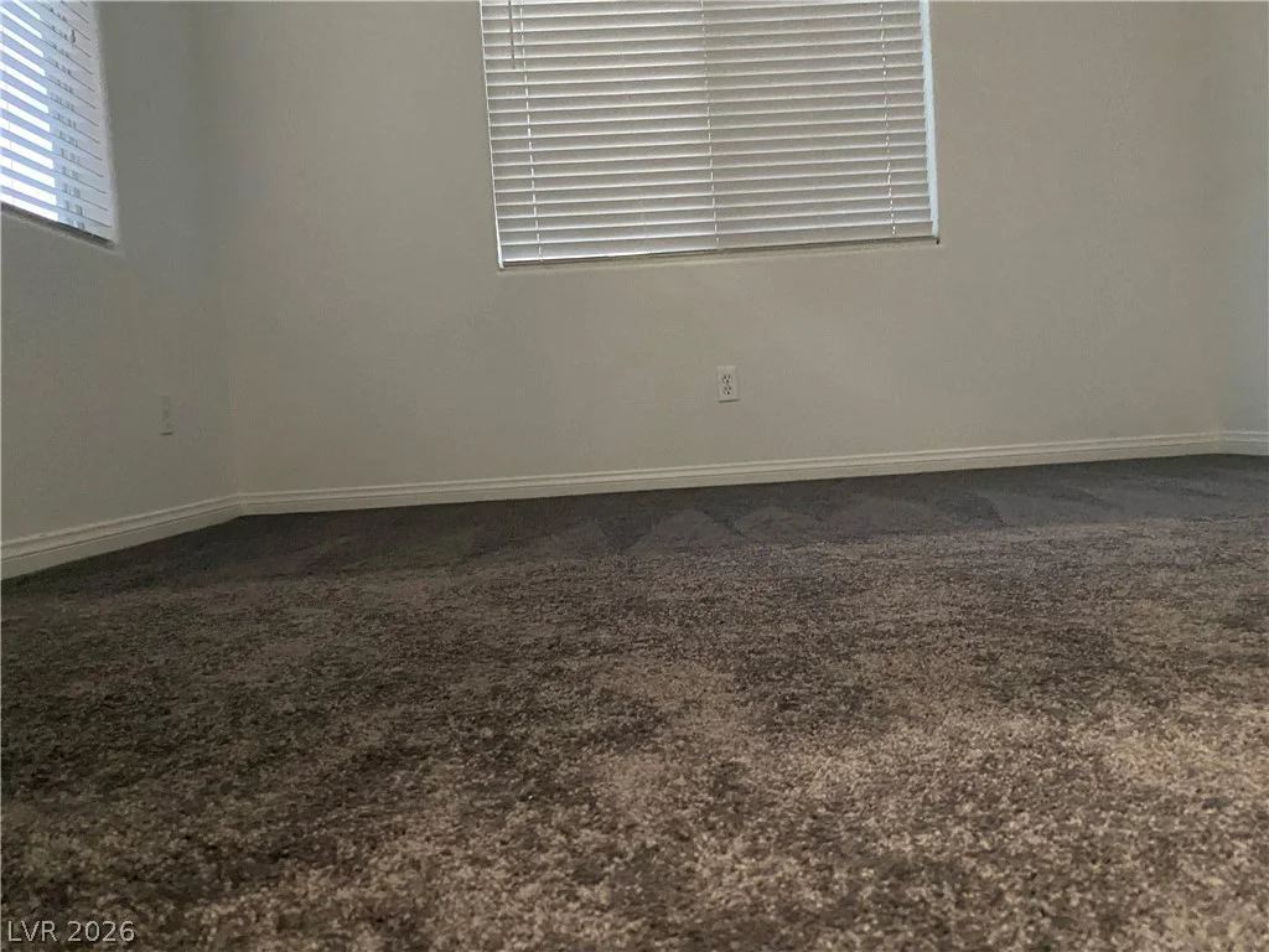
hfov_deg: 67.3
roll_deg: +2.9
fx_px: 953
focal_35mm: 26
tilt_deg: -1.9
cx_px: 634
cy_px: 476
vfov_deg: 53.1
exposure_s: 1/30
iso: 800
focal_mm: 4.25
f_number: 1.8
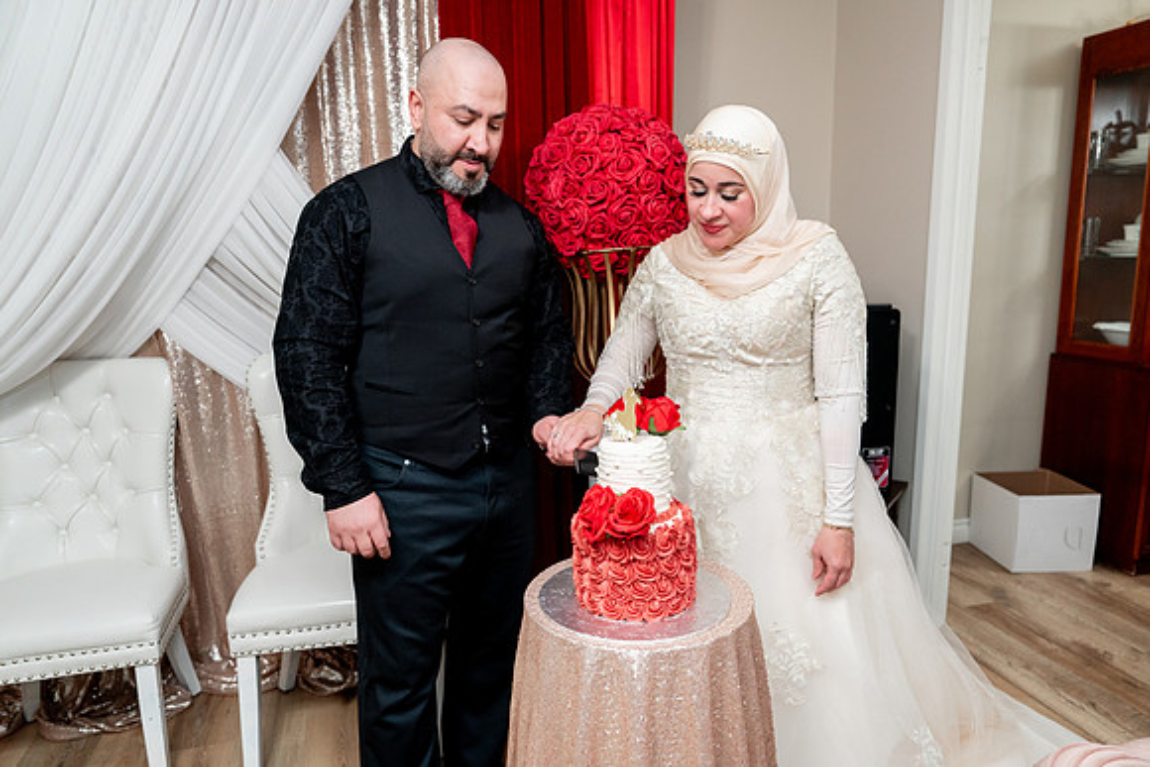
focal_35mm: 24
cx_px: 575
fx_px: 767
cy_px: 384
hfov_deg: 73.7
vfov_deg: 53.2
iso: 1600
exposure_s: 1/160
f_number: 2.8
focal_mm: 24
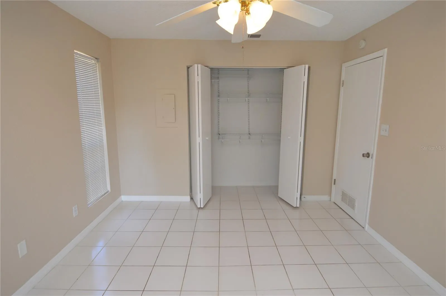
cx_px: 223
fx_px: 223
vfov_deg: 67.3
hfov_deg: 90.1
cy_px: 148
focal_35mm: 18
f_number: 4.5
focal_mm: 12
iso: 400
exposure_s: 1/80
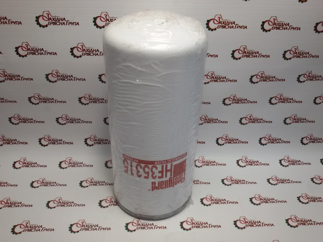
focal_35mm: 31
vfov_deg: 45.4
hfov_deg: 58.4
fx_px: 289
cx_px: 162
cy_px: 121
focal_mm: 2.93
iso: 64
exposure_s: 1/100
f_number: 2.4
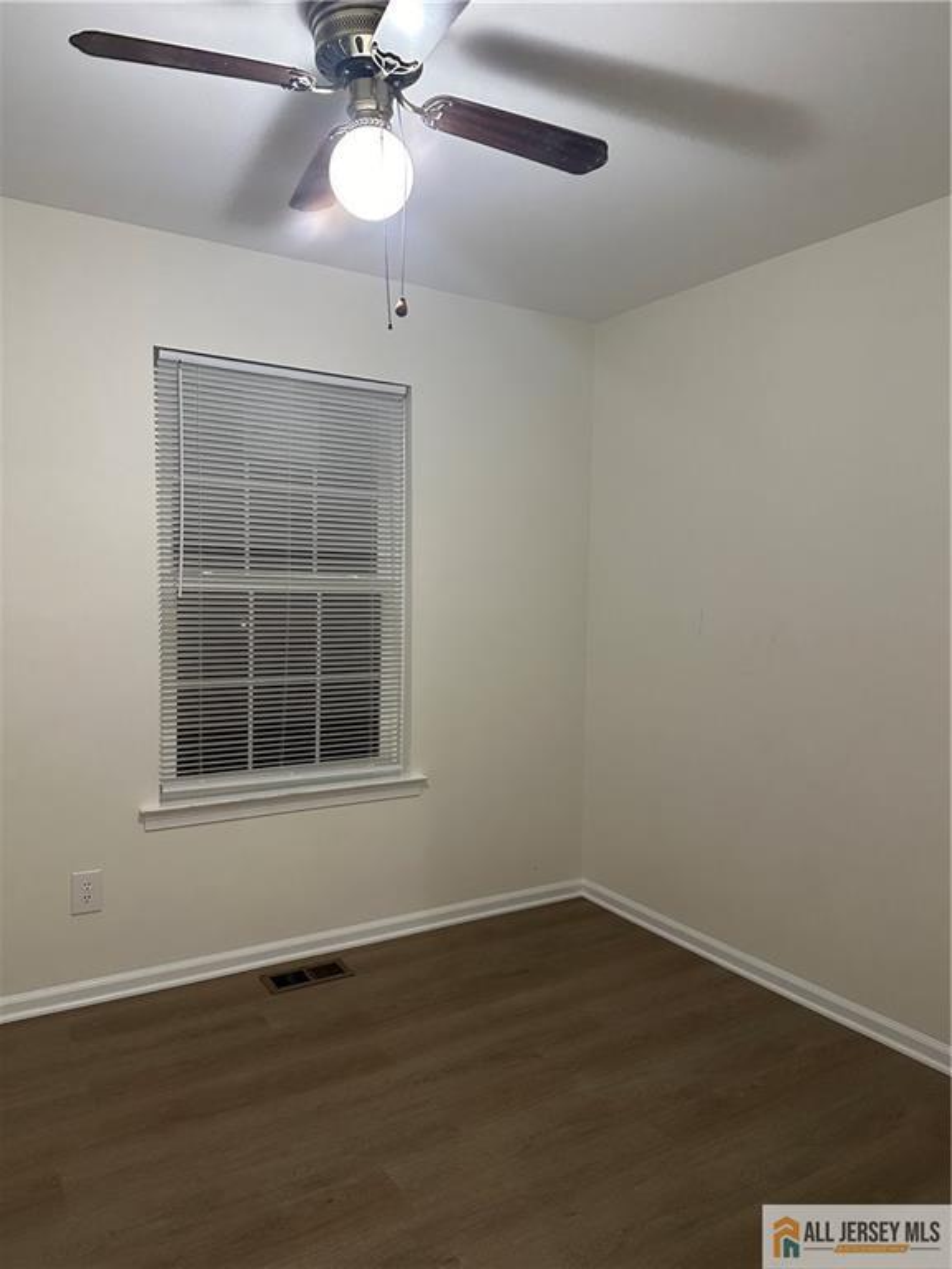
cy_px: 634
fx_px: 880
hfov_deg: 56.8
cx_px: 476
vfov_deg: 71.6
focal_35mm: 24
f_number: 1.78
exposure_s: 1/60
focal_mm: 6.86
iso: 320
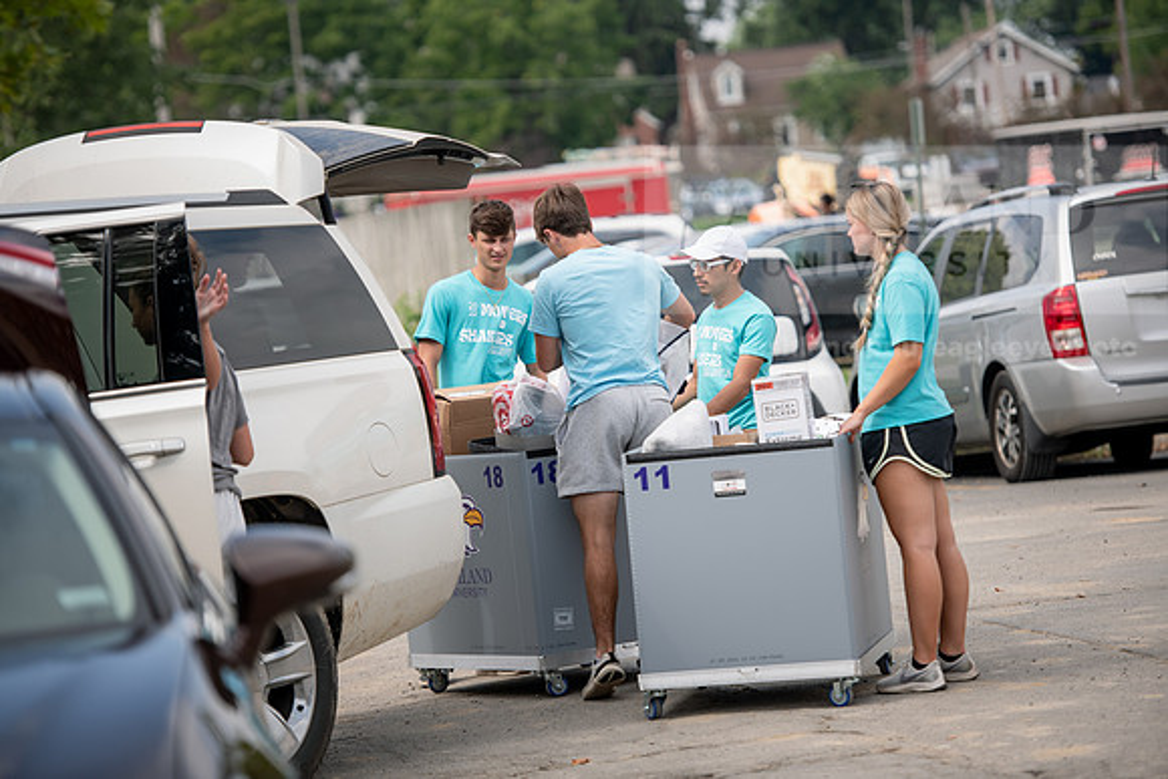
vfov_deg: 9.5
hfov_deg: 14.2
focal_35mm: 145
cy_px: 390
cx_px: 584
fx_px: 4705
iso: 125
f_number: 3.2
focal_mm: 145
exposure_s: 1/800
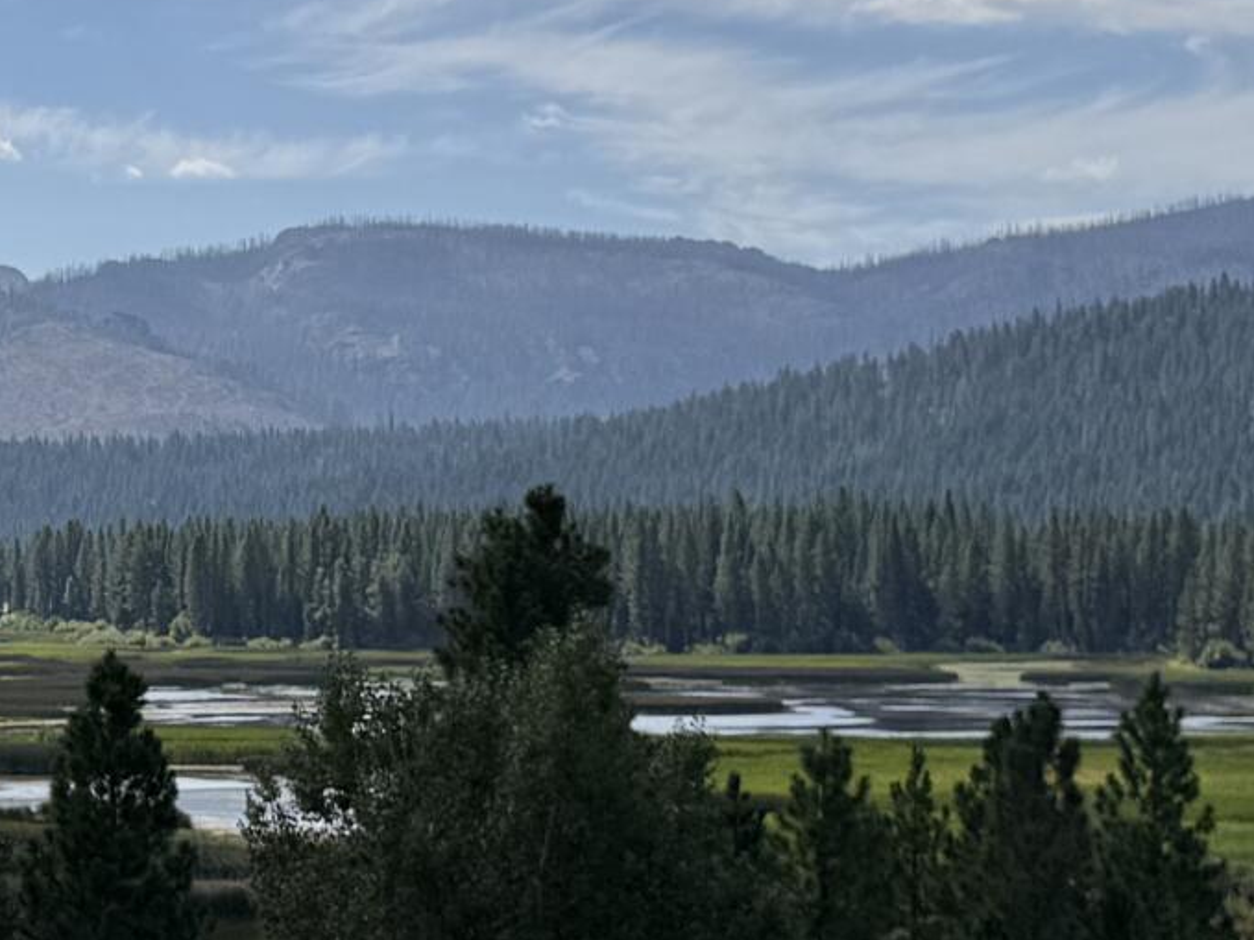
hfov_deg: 16.9
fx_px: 3839
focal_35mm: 106
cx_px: -585
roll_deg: -0.2
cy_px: 661
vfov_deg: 13.9
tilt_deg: -1.9
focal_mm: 6.76
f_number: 1.78
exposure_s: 1/8130
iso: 80
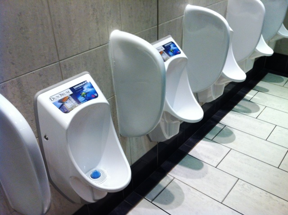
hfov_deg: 52.7
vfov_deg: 40.6
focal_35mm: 35
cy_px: 108
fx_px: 291
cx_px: 144
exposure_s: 1/15
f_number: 2.8
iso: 100
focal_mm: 3.85
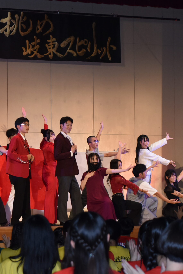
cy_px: 137
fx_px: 1286
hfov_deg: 8.1
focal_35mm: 169
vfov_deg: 12.2
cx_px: 15
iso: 1000
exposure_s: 1/60
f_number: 5
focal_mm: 75
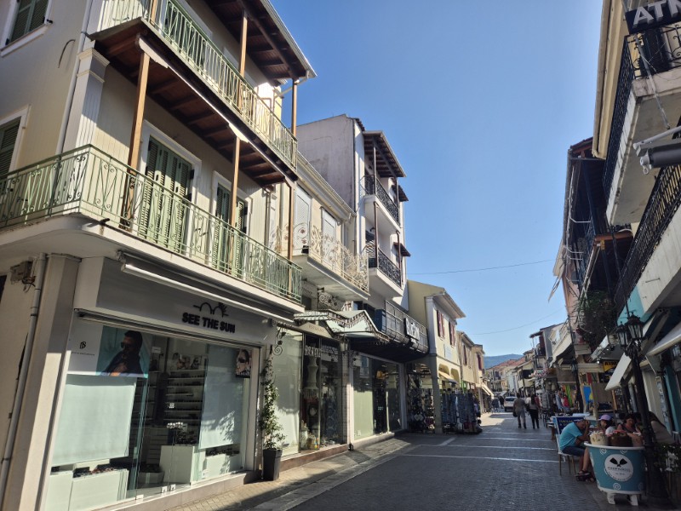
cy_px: 256
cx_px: 340
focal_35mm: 23
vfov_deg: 58.9
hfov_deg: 73.9
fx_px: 452
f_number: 1.8
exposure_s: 1/2432
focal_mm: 5.4
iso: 25
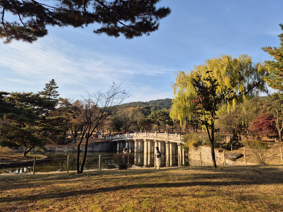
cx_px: 142
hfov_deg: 73.9
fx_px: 188
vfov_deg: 58.9
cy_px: 106
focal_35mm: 23
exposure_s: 1/974
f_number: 1.8
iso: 25
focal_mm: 5.4
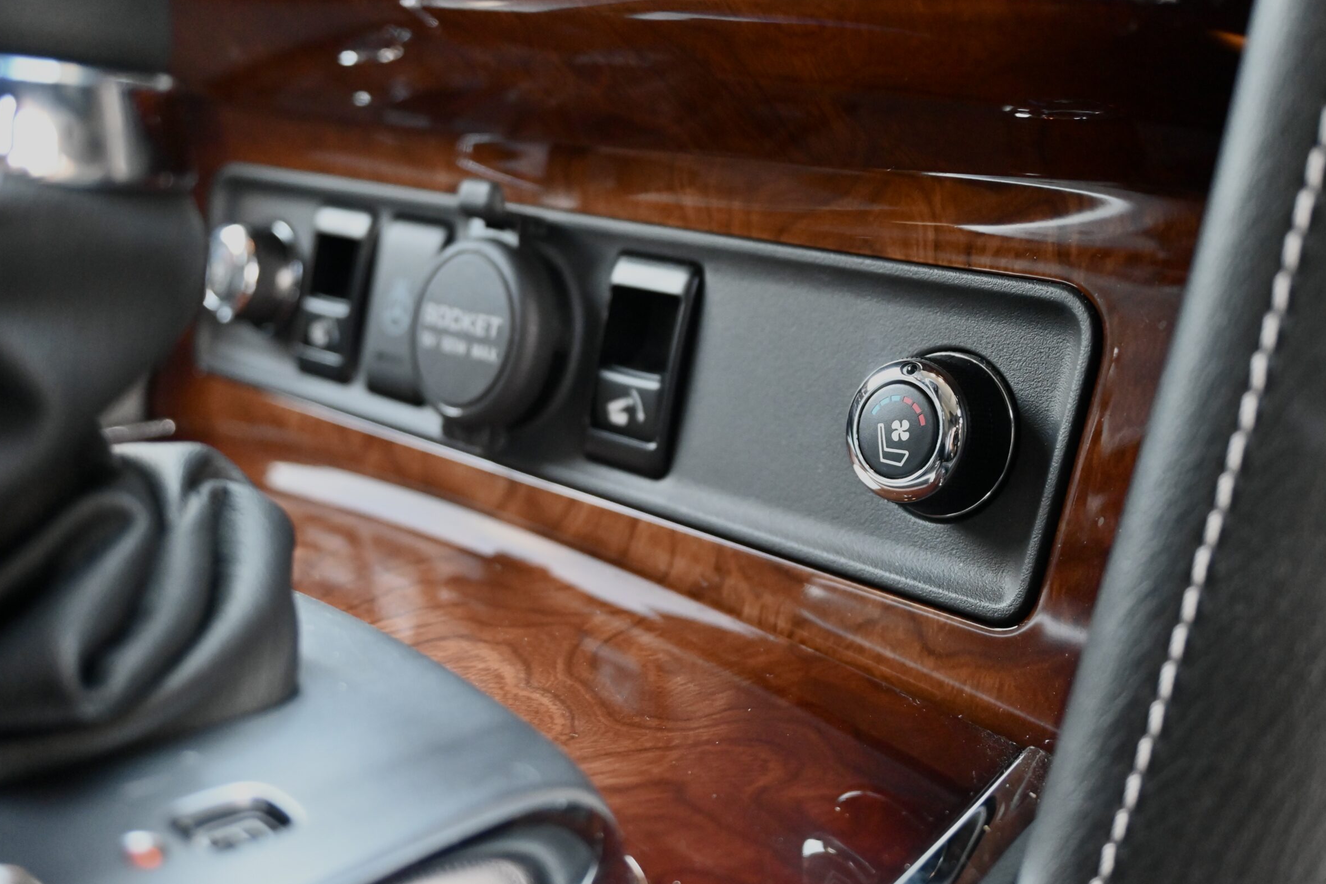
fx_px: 1547
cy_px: 426
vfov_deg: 31.9
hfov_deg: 46.4
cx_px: 672
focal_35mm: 42
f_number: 4.5
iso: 3200
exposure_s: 1/125
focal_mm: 26
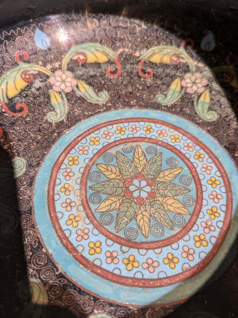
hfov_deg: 54.9
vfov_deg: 69.4
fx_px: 229
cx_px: 119
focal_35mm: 25
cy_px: 159
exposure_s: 1/100
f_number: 1.89
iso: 127
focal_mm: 5.43
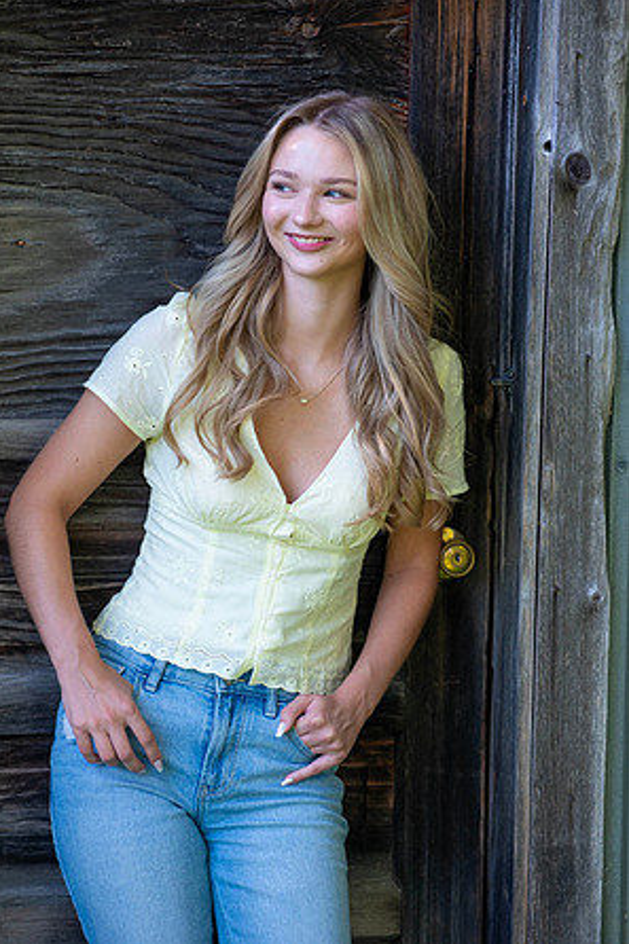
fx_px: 2964
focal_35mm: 113
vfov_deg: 18.1
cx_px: 313
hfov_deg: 12.1
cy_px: 470
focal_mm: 112
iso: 160
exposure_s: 1/320
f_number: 4
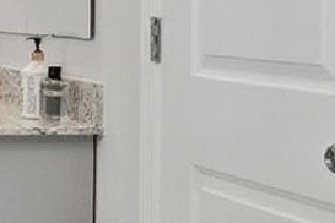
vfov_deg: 12.3
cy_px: 17
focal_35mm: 110
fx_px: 1024
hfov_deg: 14.6
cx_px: -377
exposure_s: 1/80
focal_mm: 10
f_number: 6.3
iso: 100
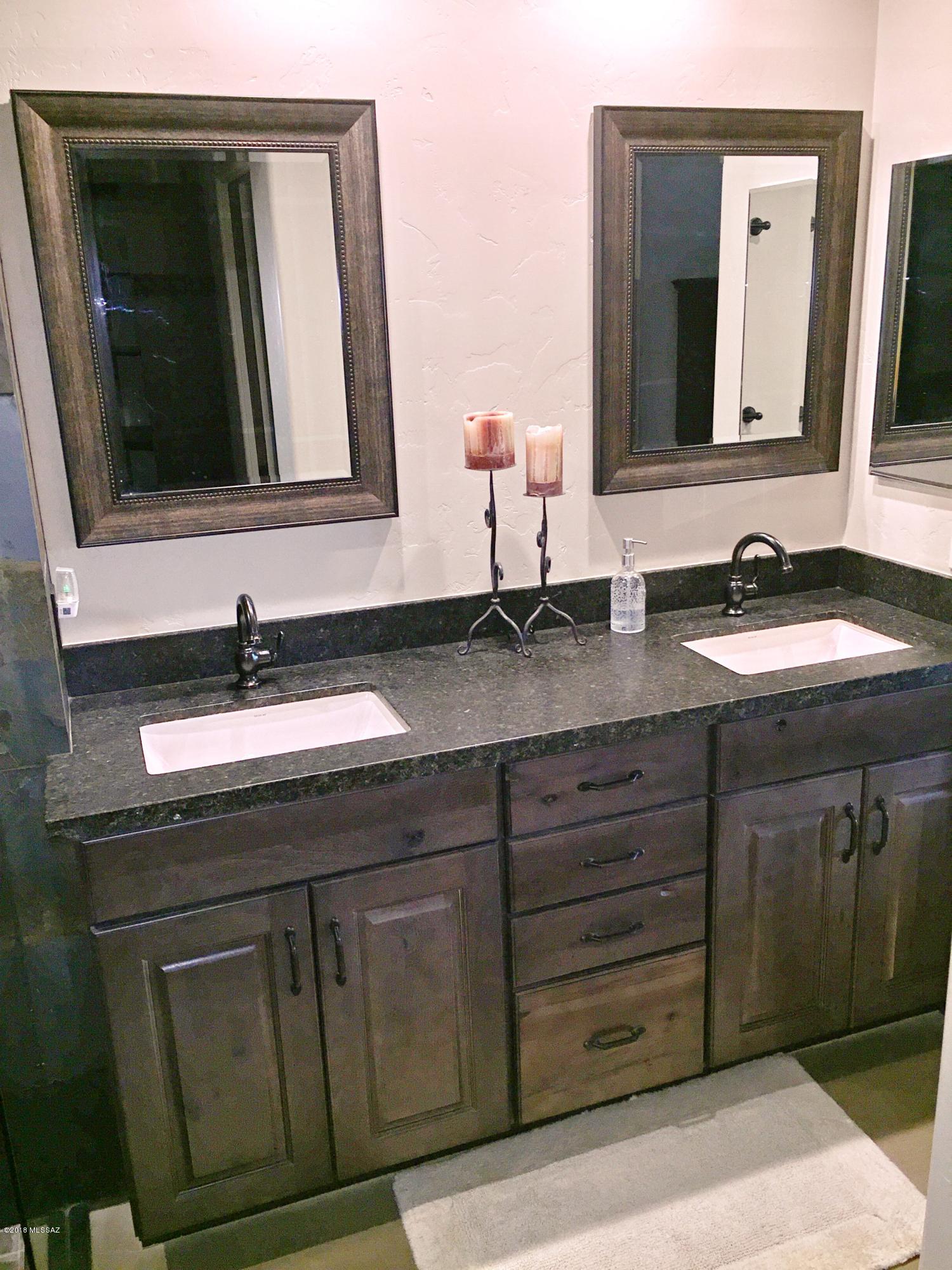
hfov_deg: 48.2
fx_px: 1063
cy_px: 635
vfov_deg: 61.7
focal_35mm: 29
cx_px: 476
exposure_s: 1/30
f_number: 2.2
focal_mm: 4.15
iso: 32
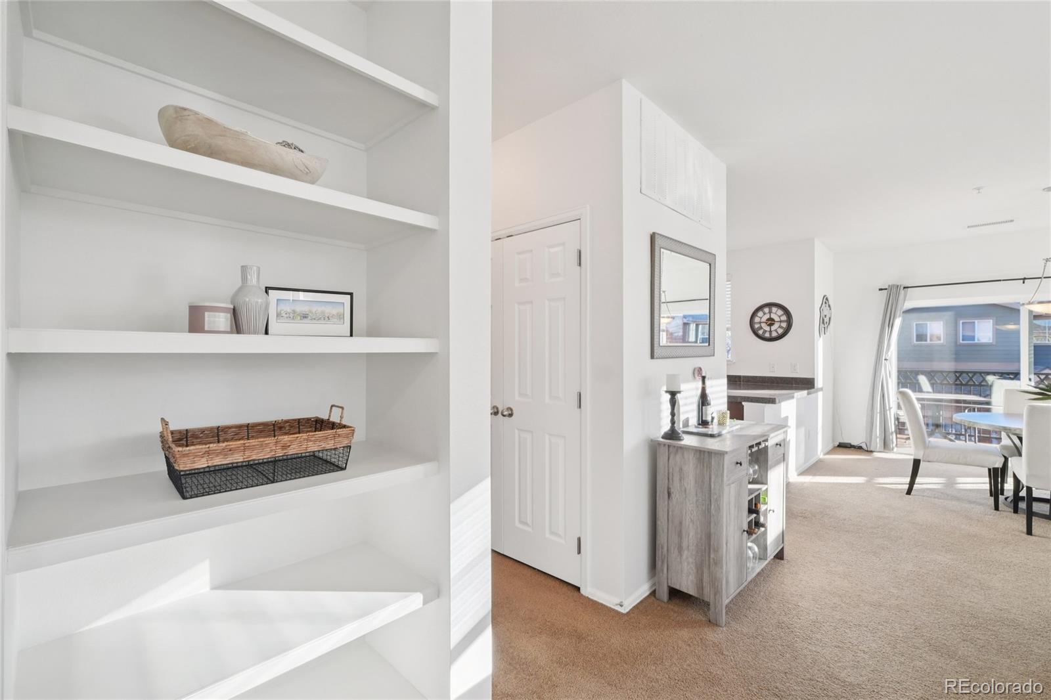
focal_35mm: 15
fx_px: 438
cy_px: 350
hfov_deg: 100.4
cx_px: 526
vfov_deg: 77.3
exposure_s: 1/13
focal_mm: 10
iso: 800
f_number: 8
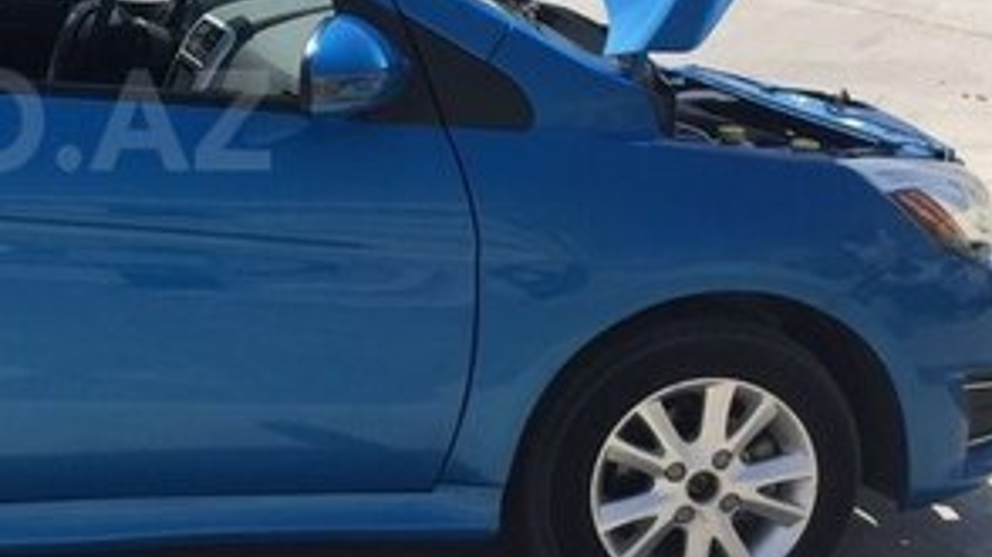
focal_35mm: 71
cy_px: 120
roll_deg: +1.3
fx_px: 1867
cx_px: -74
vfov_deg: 16.8
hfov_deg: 27.5
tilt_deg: -12.2
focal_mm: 4.15
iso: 32
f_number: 2.2
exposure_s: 1/2198
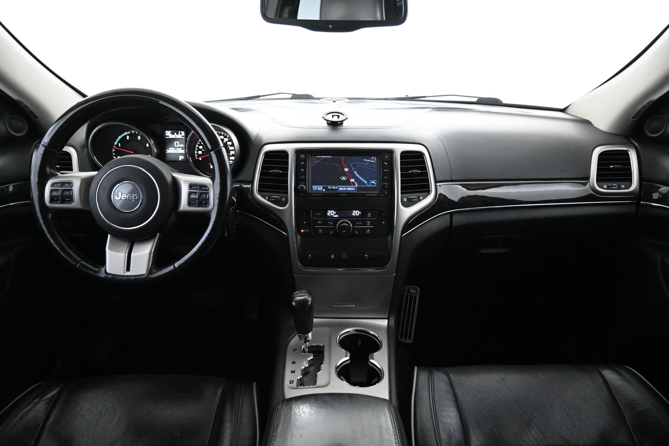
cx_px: 334
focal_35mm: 24
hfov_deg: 73.7
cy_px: 223
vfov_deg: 53.1
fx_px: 446
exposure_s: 1/50
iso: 6400
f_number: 3.5
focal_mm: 16
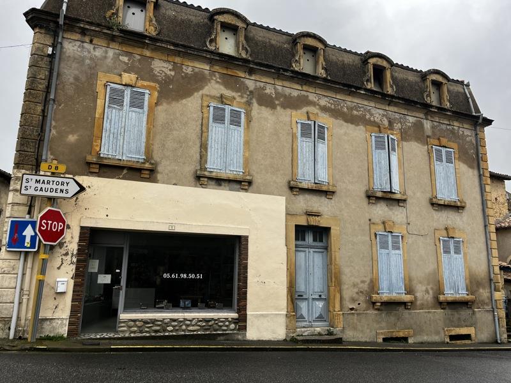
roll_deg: -1.1
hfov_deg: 67.3
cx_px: 256
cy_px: 192
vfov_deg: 53.1
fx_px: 384
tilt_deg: +10.8
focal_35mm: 26
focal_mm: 5.1
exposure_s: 1/203
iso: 50
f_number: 1.6
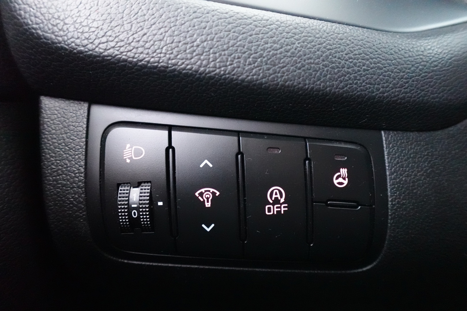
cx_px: 234
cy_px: 156
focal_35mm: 20
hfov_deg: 84.0
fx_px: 259
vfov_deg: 61.9
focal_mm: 7.6
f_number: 2
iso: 6400
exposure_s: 1/20
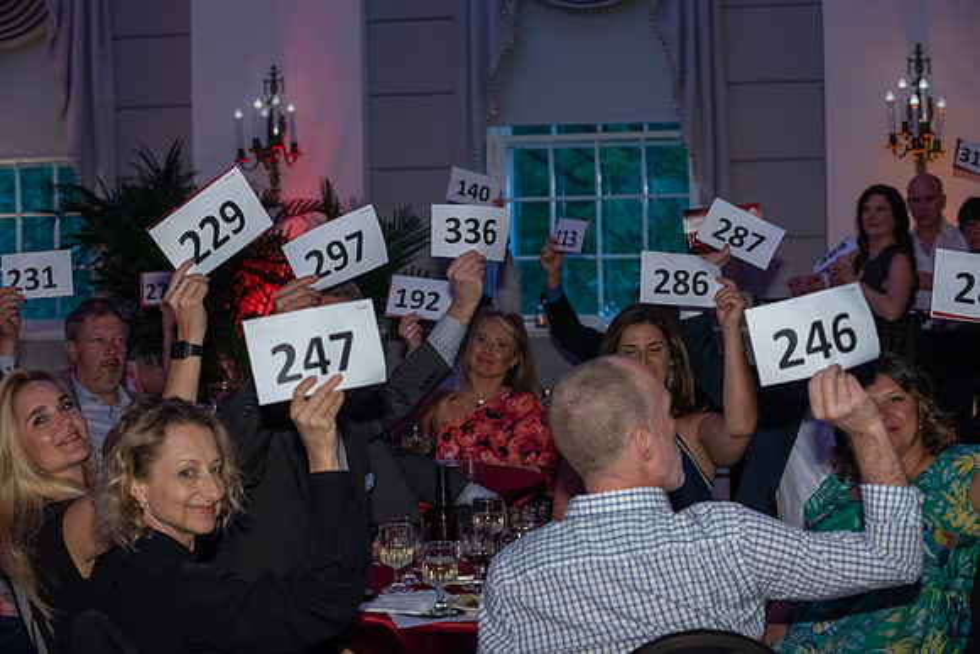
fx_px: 1959
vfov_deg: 18.9
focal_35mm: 72
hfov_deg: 28.1
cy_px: 327
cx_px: 490
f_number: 4
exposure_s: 1/160
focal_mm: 70
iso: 1600
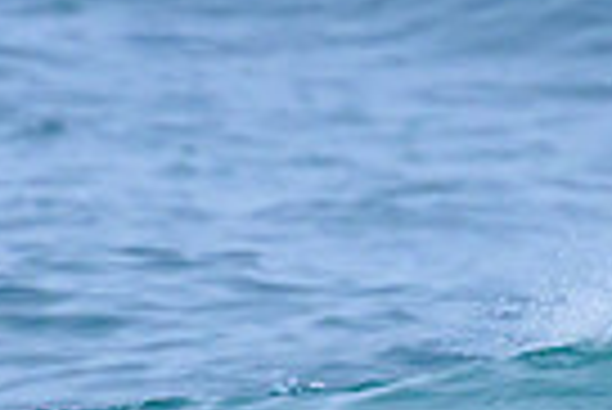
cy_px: 575
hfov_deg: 0.6
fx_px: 61435
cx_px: 683
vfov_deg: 0.4
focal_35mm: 3610
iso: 1400
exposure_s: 1/1250
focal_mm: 640
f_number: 11
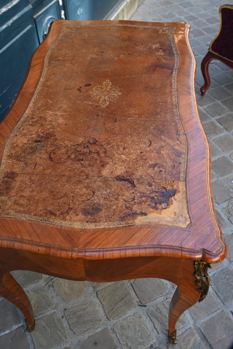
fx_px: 328
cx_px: 116
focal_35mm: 34
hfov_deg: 39.1
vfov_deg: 56.1
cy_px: 174
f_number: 4.5
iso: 100
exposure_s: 1/80
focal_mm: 22.5
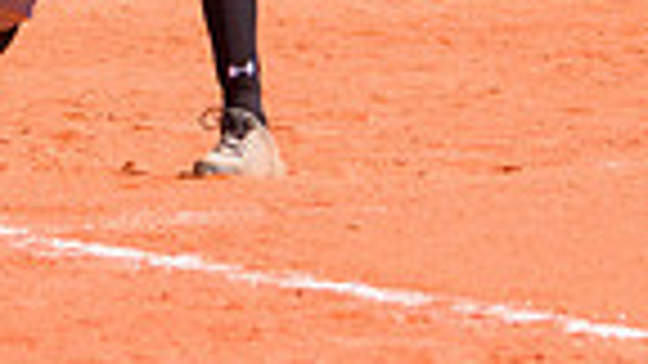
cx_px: -263
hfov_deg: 2.7
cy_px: -490
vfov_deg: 1.5
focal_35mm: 810
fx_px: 13918
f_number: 5
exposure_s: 1/1600
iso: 400
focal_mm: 165
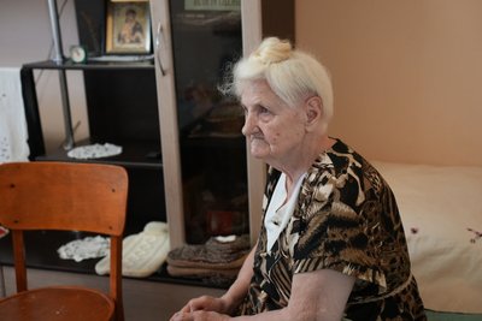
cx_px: 241
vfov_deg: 29.3
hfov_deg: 42.7
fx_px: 616
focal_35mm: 46
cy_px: 160
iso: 5000
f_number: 2.8
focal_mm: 46
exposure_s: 1/160
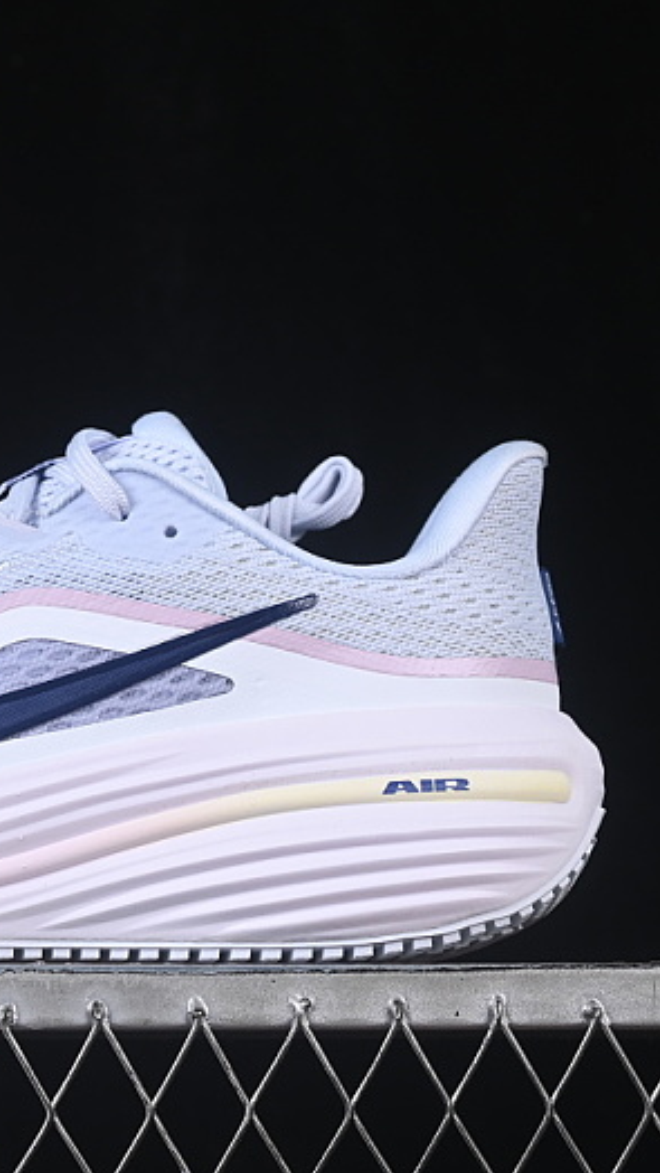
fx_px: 3731
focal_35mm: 120
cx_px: 2
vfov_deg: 17.9
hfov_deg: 10.0
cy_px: 594
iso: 160
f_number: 8
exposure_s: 1/80
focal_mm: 50
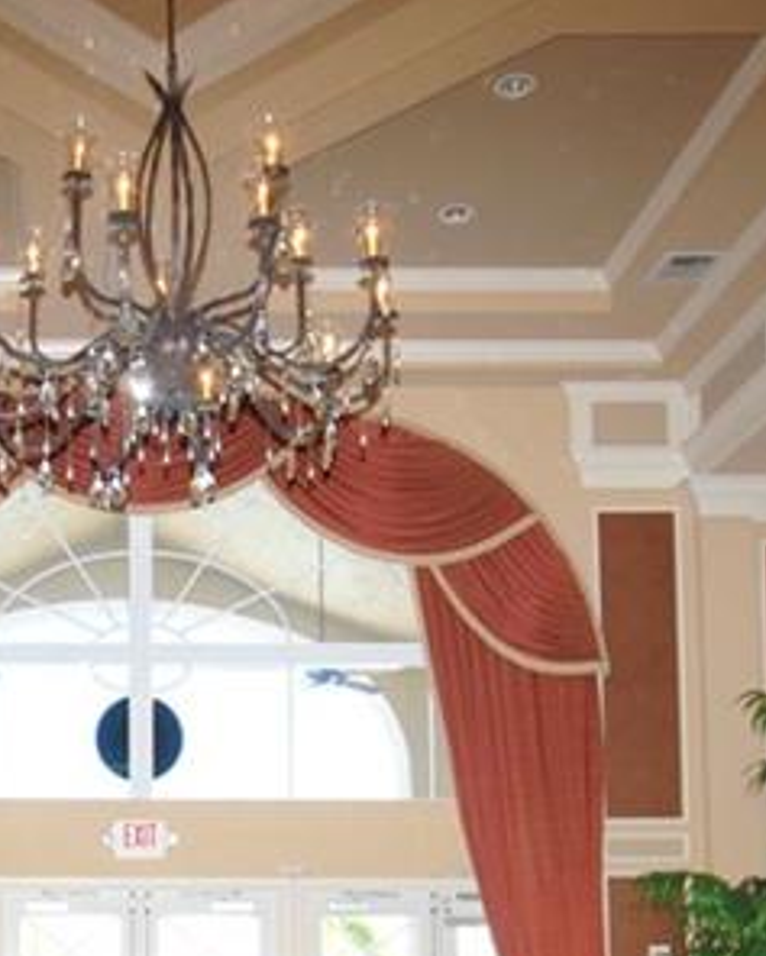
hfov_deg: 27.2
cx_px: 68
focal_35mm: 54
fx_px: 1519
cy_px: 869
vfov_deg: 33.1
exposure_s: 1/100
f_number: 5
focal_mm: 11
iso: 200
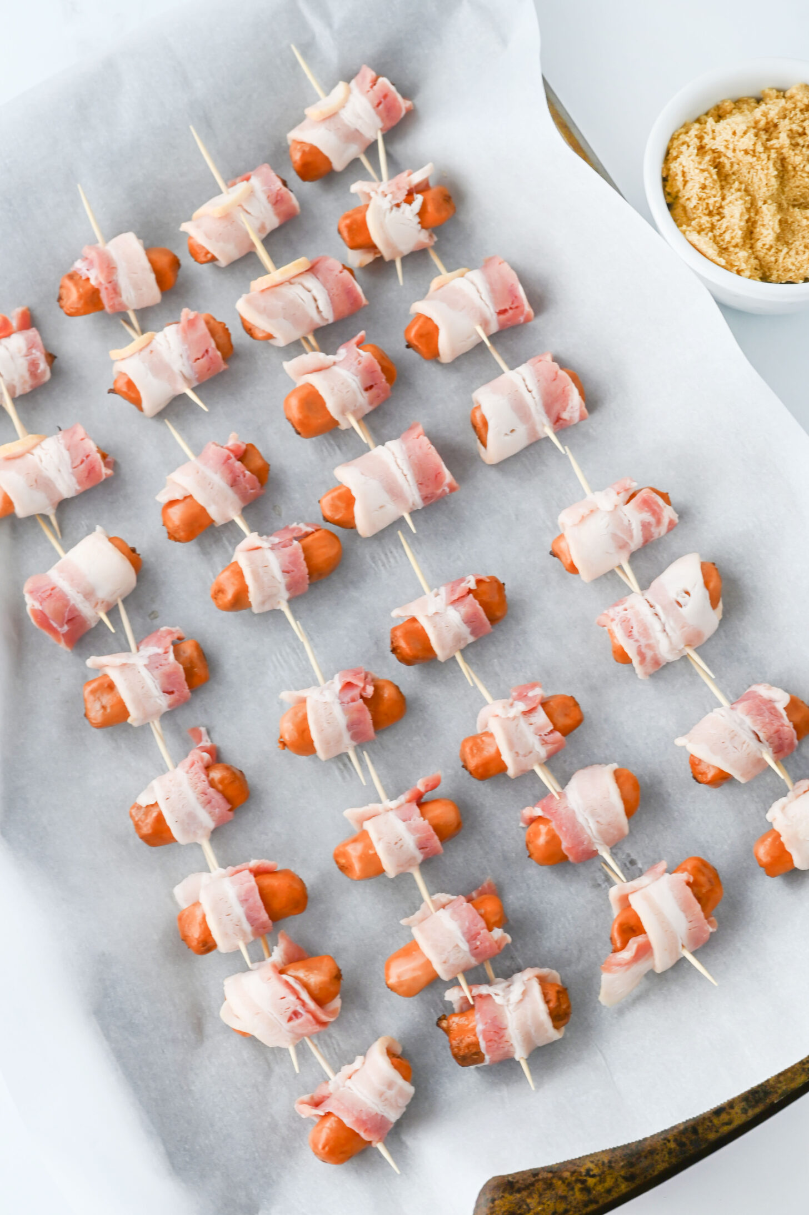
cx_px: 404
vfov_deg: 39.6
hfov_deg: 27.0
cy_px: 608
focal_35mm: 50
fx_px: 1687
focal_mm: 50
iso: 450
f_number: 8
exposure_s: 1/100
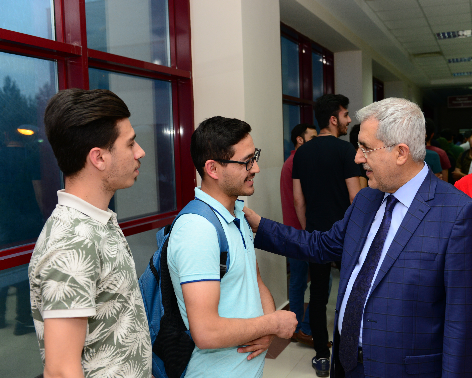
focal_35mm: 37
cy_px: 188
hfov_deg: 48.8
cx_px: 284
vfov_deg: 40.1
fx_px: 517
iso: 800
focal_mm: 32
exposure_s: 1/100
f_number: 4.5
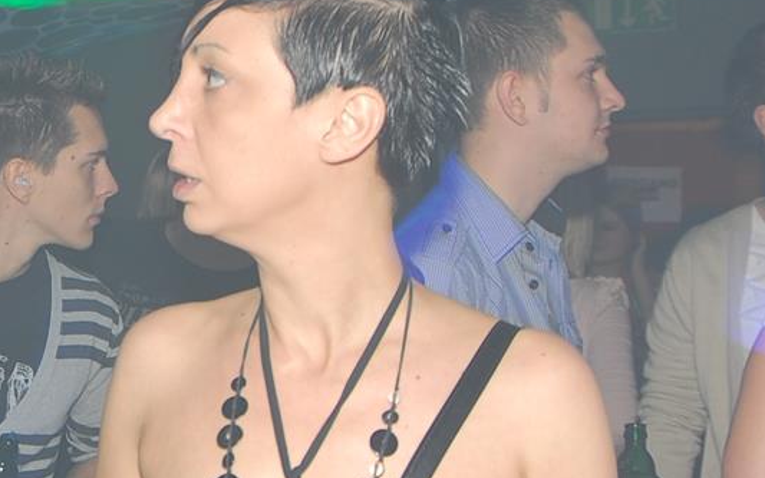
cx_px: -29
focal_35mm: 79
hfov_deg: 24.7
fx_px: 1647
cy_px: 277
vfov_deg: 16.5
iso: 200
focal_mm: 24
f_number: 5.6
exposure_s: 1/3
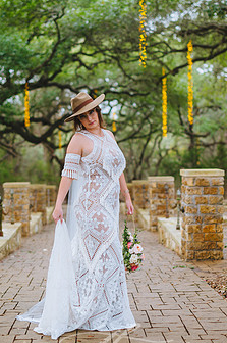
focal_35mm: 67
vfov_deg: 30.1
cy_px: 165
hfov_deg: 20.2
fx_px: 636
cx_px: 110
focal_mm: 50
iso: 320
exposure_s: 1/400
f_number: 2
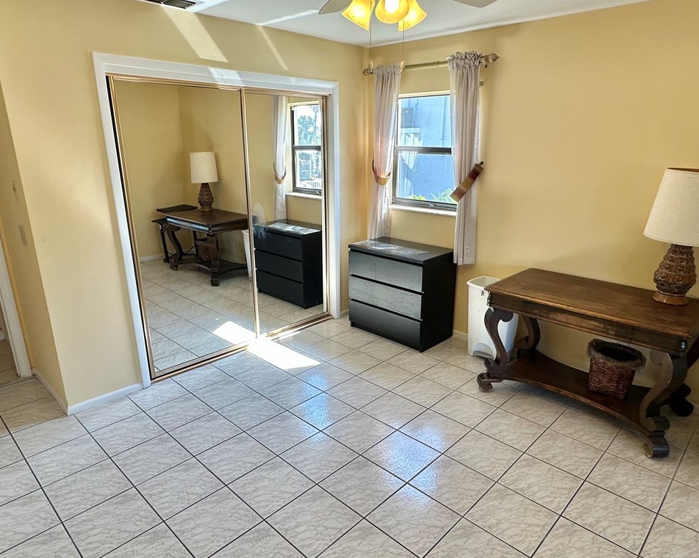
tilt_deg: -17.6
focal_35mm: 23
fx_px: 476
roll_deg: +0.3
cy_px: 288
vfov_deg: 60.8
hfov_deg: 72.6
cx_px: 354
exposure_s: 1/120
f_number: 2.2
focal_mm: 2.22
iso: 64
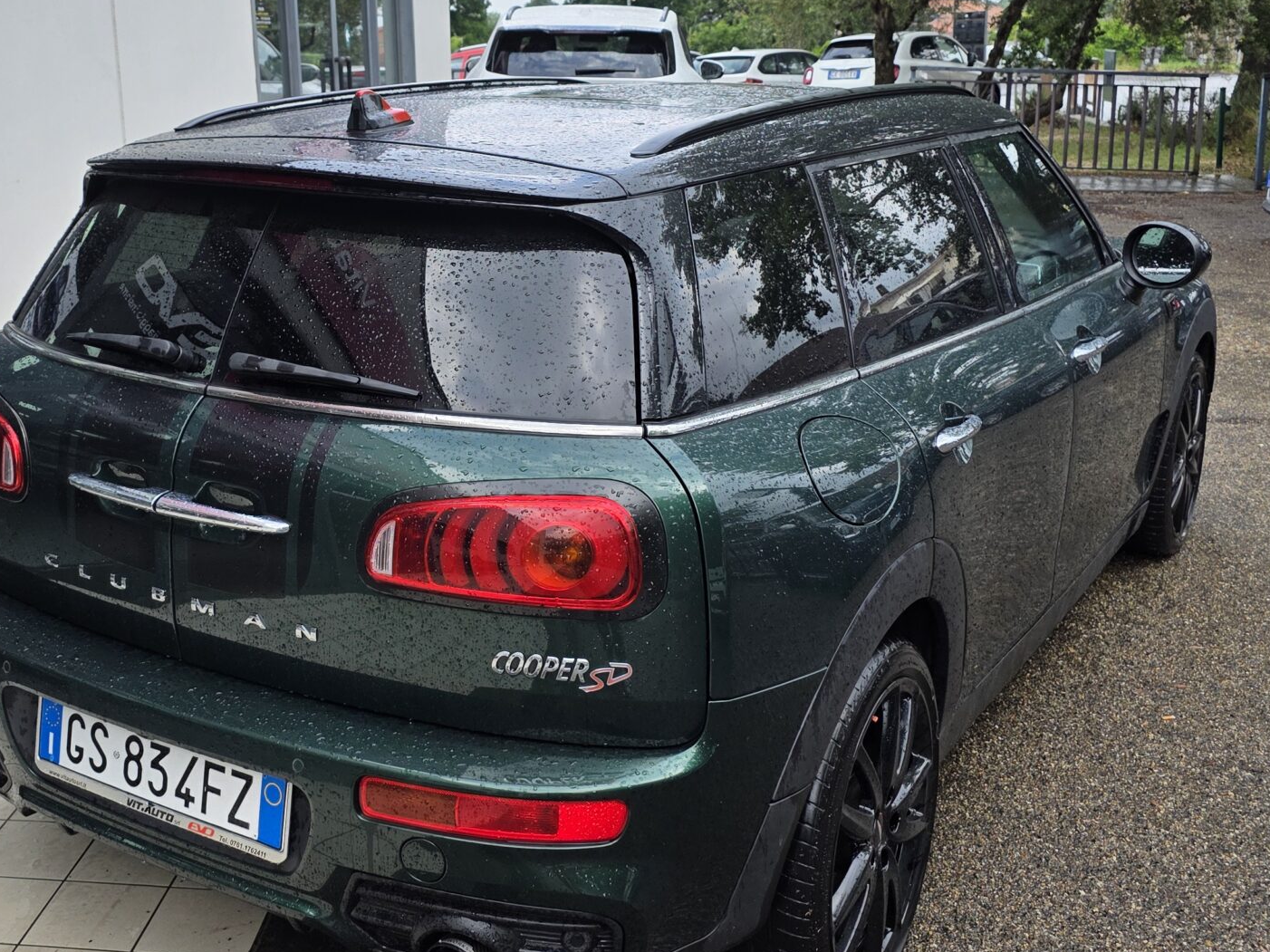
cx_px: 422
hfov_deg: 44.1
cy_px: 355
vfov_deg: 34.2
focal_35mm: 42
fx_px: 1541
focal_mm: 6.3
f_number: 1.7
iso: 80
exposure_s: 1/1925
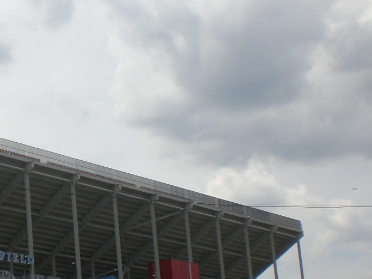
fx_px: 956
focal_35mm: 89
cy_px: 156
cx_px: -15
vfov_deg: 16.6
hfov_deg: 21.1
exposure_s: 1/800
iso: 50
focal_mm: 6.3
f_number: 4.4
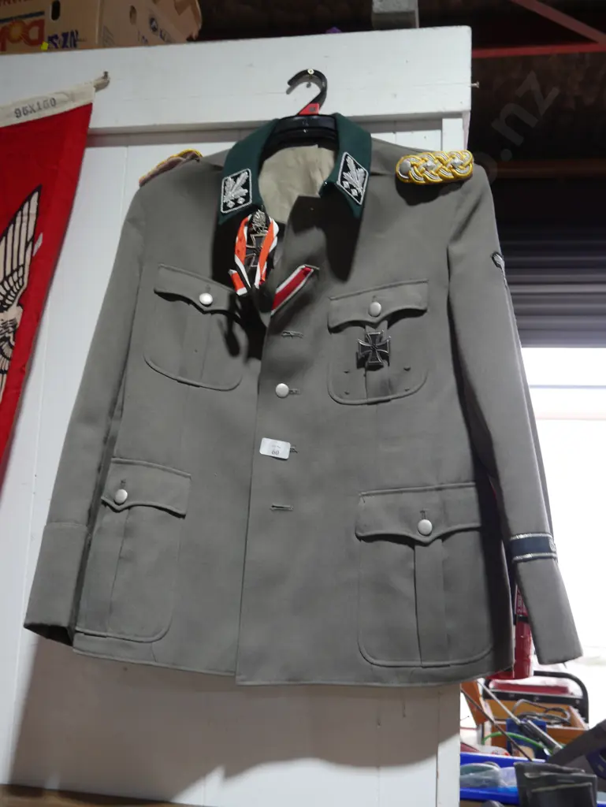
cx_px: 303
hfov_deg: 41.8
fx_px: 793
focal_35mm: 34
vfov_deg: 53.9
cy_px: 404
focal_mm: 17
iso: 250
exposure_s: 1/60
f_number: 4
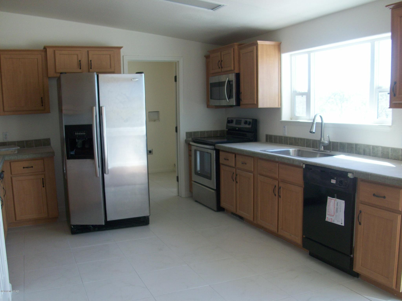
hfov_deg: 54.0
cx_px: 201
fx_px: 395
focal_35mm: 34
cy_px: 150
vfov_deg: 41.8
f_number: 2.8
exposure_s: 1/77
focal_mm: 5.7
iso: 64
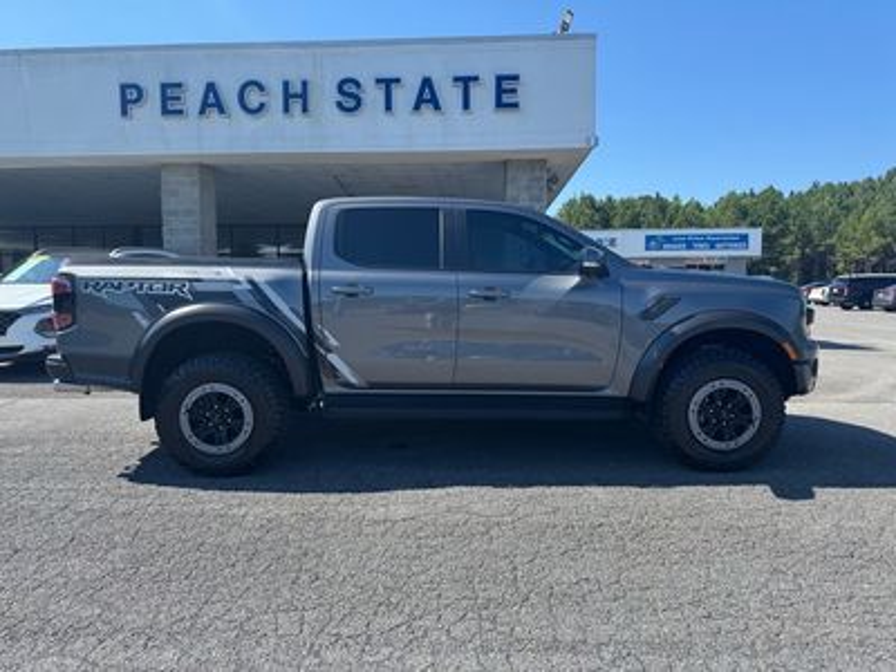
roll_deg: +0.2
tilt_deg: -4.5
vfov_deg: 56.8
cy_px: 336
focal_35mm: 24
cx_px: 448
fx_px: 621
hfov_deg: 71.6
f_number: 1.78
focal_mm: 6.76
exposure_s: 1/2041
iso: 80
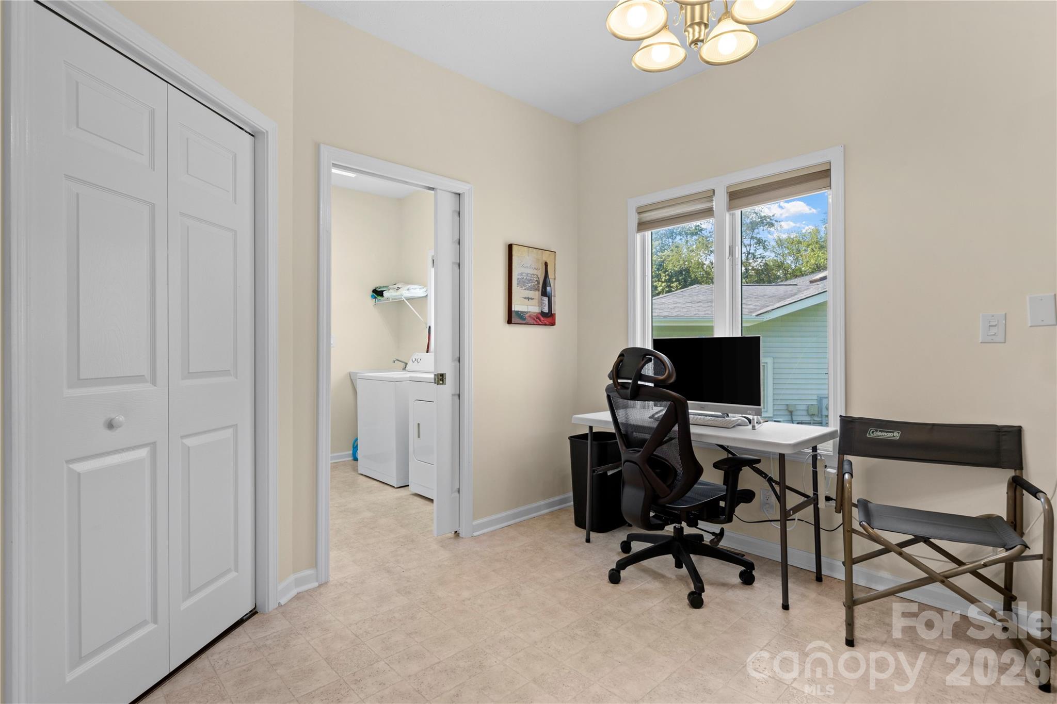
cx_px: 528
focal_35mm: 17
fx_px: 499
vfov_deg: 70.4
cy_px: 352
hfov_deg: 93.3
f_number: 11
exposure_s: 1/4
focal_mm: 17
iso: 400
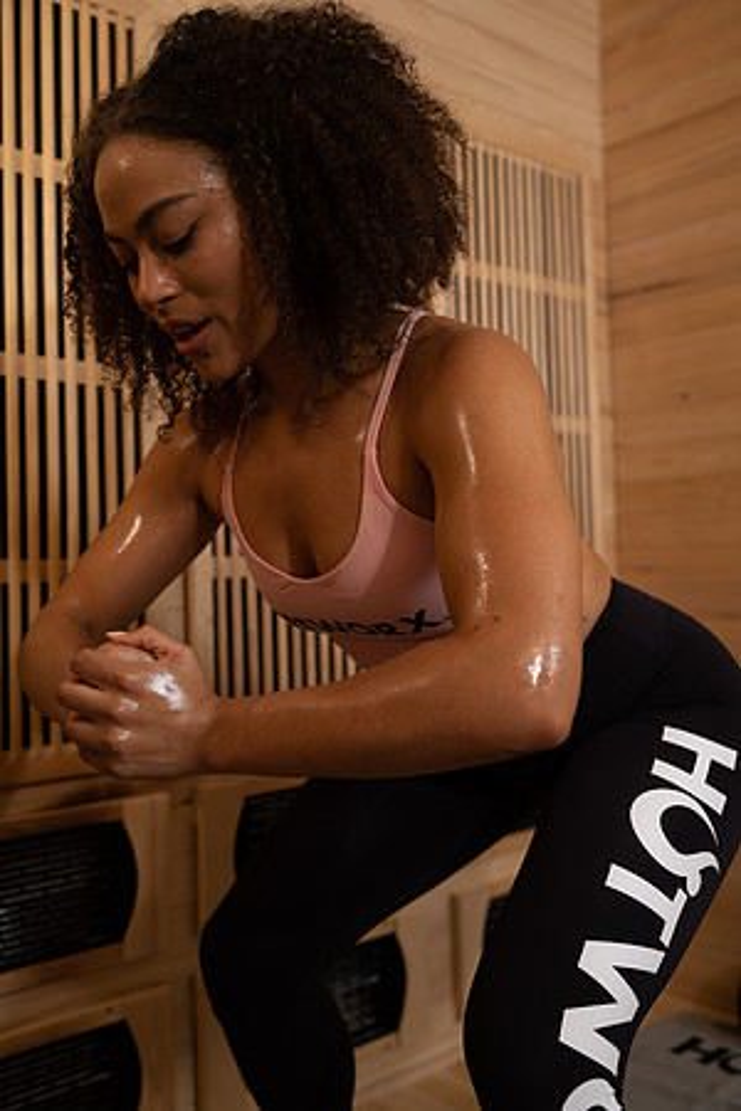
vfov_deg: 54.4
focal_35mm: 35
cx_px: 370
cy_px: 556
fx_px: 1081
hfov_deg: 37.9
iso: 250
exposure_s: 1/80
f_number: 2.8
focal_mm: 35
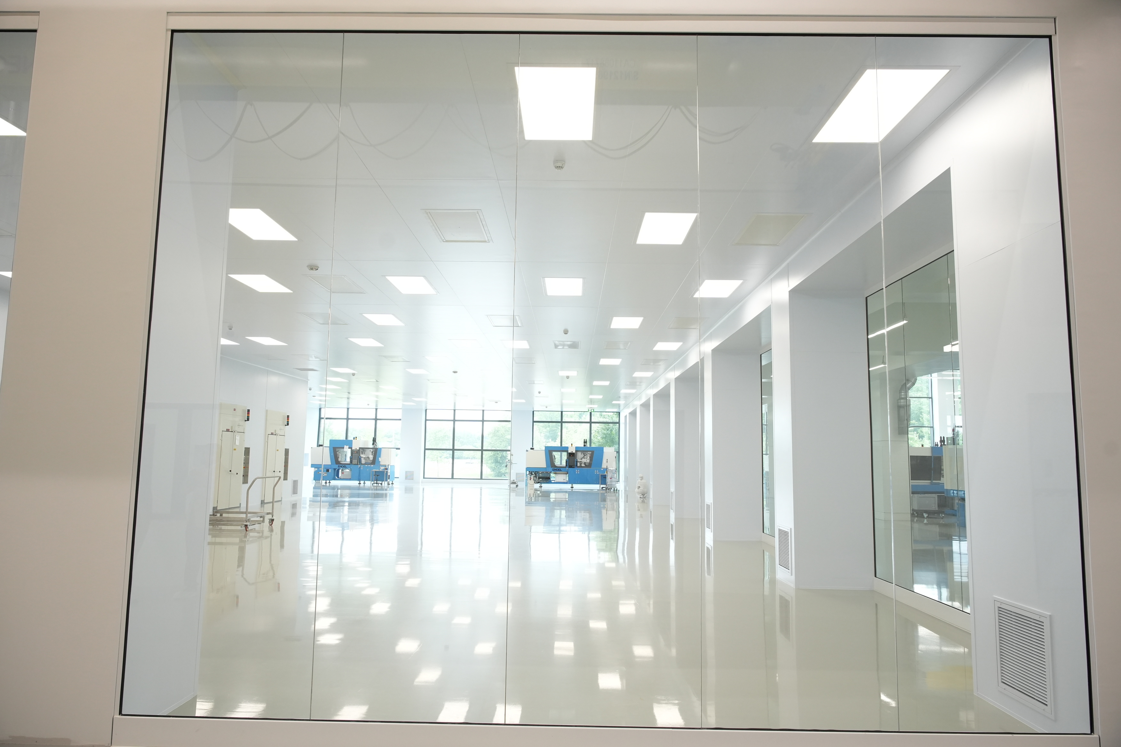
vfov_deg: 53.1
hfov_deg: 73.7
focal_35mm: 24
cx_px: 560
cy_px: 374
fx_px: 747
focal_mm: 24
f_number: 5.6
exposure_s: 1/160
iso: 2000
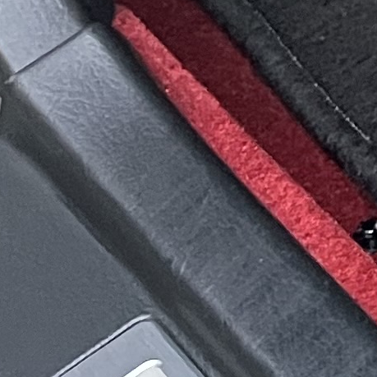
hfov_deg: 6.5
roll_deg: -7.0
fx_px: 2489
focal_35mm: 202
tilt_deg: -29.8
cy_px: -658
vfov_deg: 7.8
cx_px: 1637
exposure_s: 1/60
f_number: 1.6
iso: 320
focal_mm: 5.1
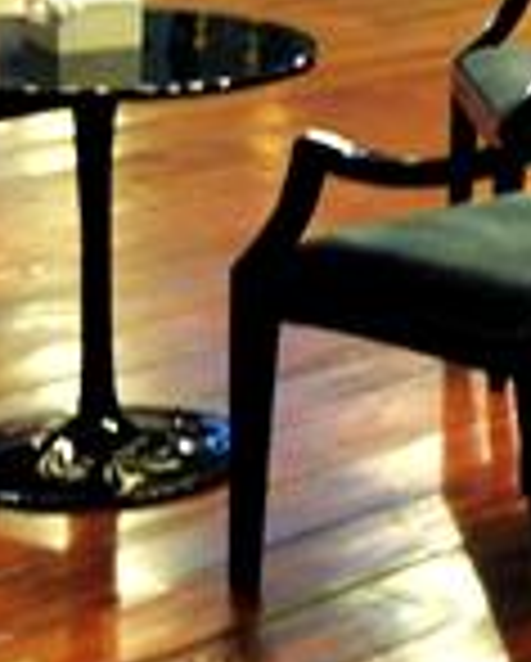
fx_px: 3039
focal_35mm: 155
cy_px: -248
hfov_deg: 8.3
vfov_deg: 12.0
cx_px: 1642
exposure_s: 1/10
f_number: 5.6
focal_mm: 18
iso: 800
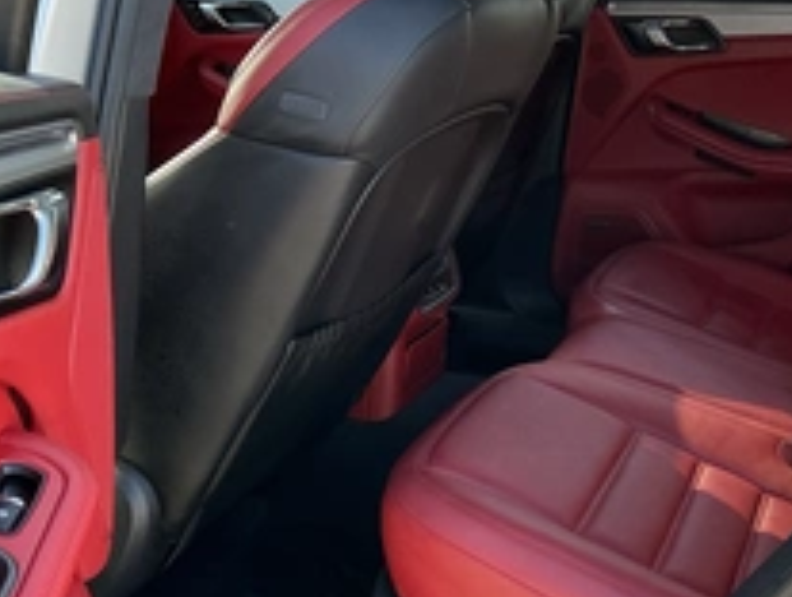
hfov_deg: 35.3
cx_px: 497
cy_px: 295
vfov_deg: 27.1
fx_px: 1238
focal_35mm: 54
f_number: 1.8
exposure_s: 1/122
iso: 32
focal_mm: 3
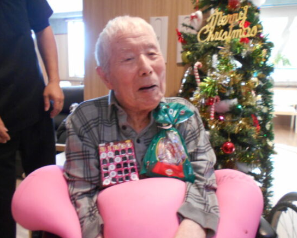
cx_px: 154
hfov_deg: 62.2
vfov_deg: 51.5
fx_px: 246
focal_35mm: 28
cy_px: 119
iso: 320
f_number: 3.2
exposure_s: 1/30
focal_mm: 4.6
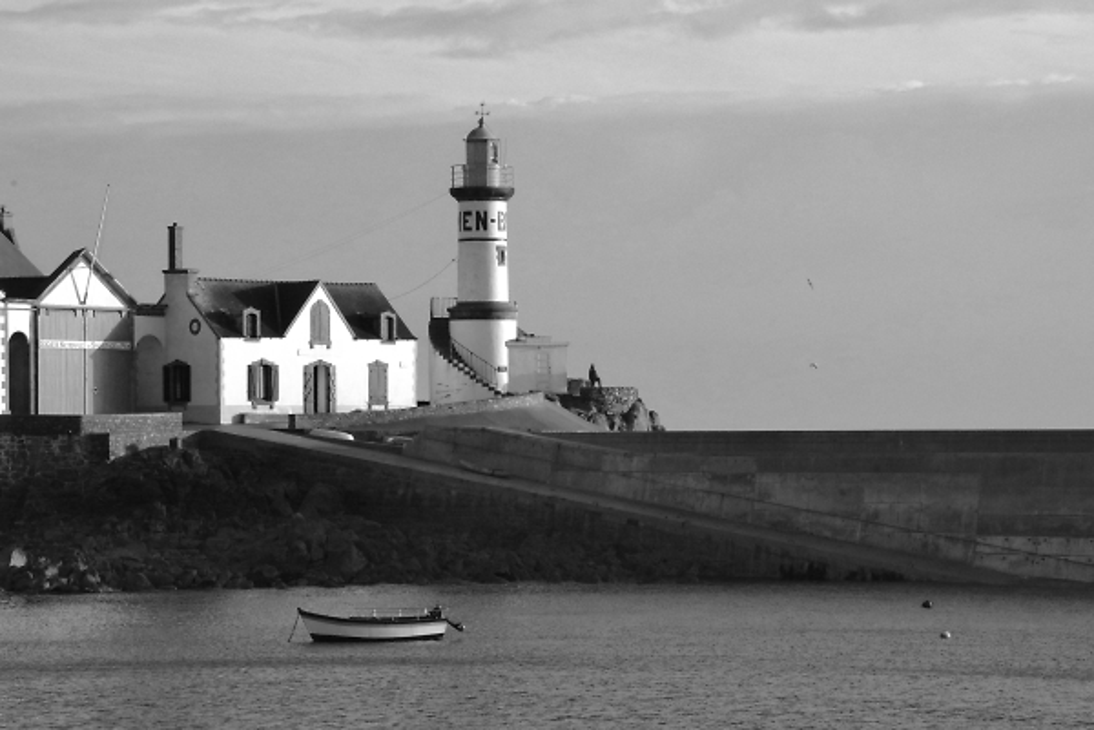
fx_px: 4786
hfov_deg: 13.0
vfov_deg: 8.7
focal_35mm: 158
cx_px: 547
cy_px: 365
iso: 3200
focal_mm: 105
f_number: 20
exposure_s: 1/500
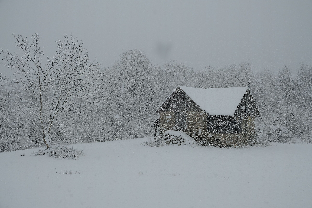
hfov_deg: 48.5
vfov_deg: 33.4
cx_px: 156
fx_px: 347
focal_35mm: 40
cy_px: 104
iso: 800
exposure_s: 1/450
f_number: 5
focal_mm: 26.5
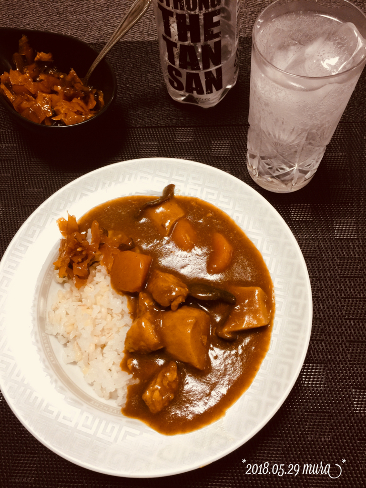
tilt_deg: -66.1
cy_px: 244
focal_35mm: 29
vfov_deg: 61.7
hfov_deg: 48.2
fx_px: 409
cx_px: 183
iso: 50
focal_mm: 4.15
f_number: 2.2
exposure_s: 1/30
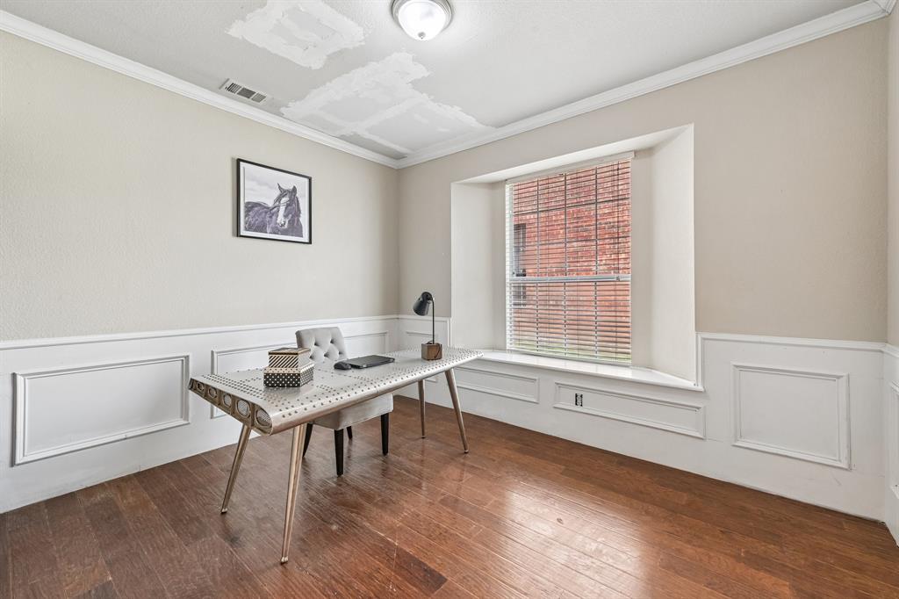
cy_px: 300
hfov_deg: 104.3
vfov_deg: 81.2
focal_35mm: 14
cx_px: 450
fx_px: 349
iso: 400
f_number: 8
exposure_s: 1/50
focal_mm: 14
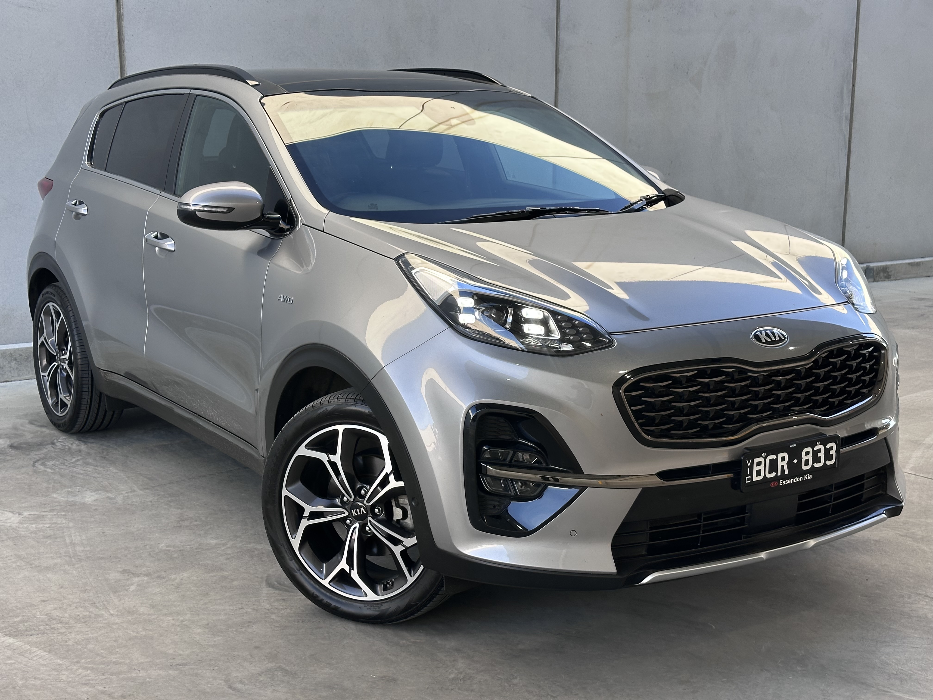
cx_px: 466
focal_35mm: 48
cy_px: 350
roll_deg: +0.4
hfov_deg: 39.7
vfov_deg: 30.3
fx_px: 1294
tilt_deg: -9.9
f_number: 1.78
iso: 64
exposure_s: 1/380
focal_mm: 6.86
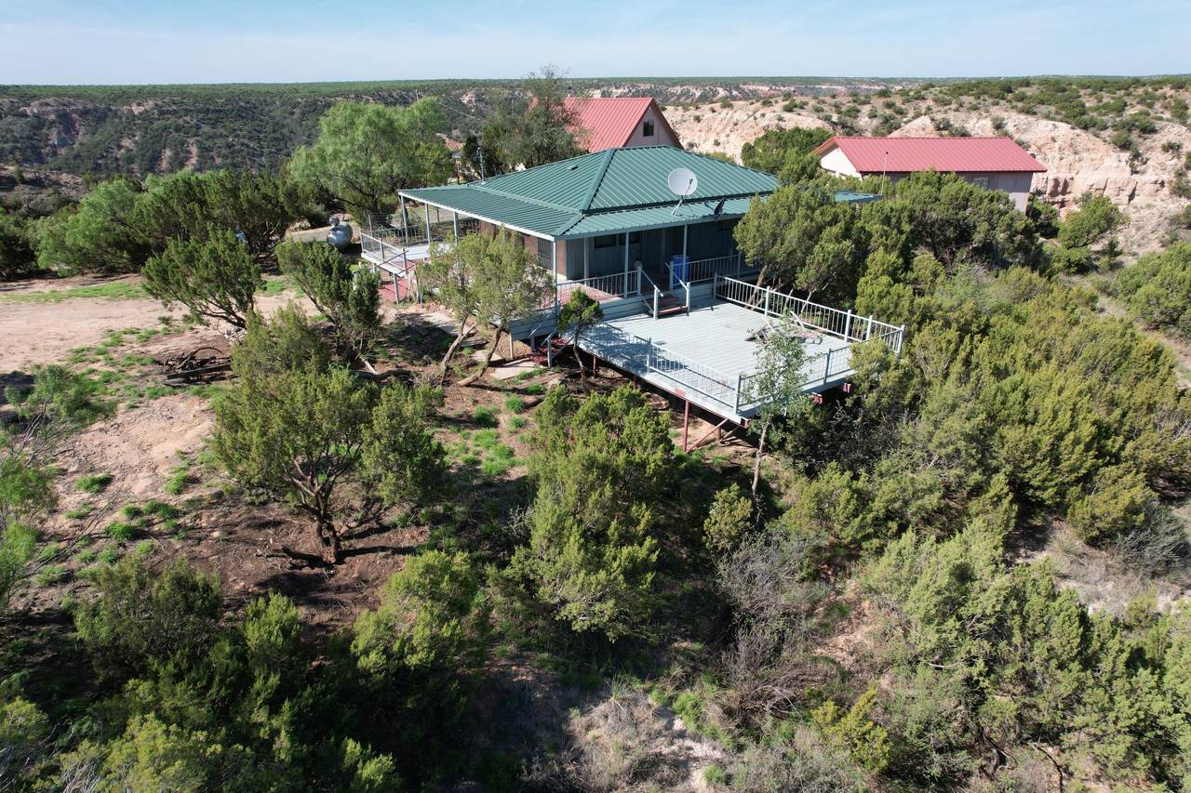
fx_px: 728
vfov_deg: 57.2
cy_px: 396
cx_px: 596
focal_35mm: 22
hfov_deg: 78.6
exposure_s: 1/1500
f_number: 2.8
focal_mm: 8.38
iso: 110
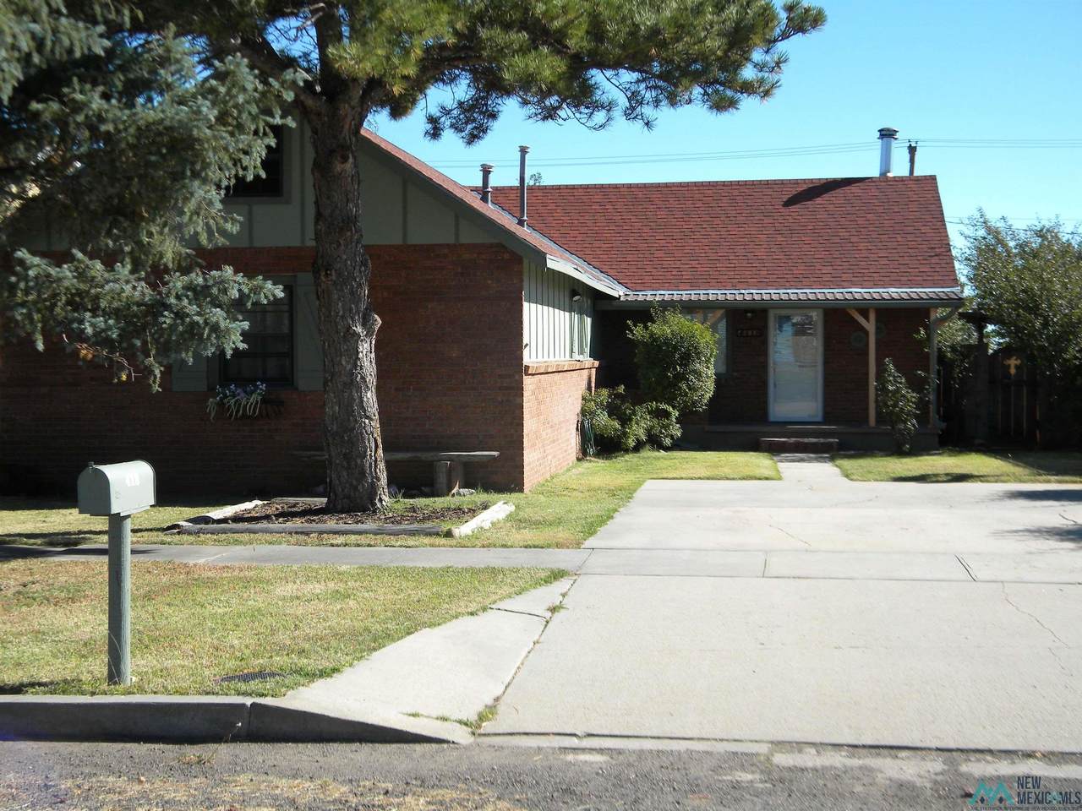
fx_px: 1469
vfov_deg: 30.9
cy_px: 406
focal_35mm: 47
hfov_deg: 40.4
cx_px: 541
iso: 85
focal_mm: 8.6
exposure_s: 1/499
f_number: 3.9
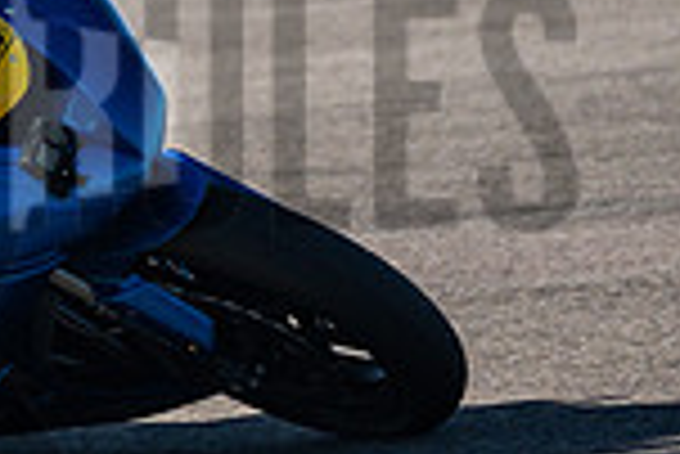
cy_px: 115
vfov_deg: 1.7
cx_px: -374
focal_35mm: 808
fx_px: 15277
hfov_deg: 2.5
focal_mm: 140
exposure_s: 1/2500
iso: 800
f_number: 2.8
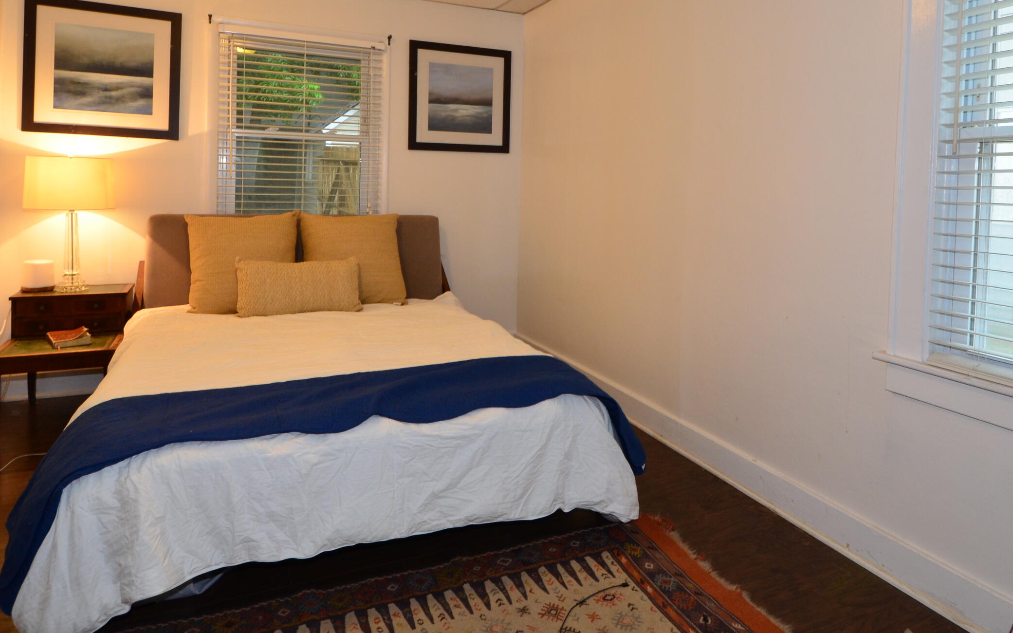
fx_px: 607
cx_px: 539
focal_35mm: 22
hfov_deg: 79.6
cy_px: 199
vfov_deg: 53.7
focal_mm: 10
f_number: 7.1
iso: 400
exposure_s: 1/20
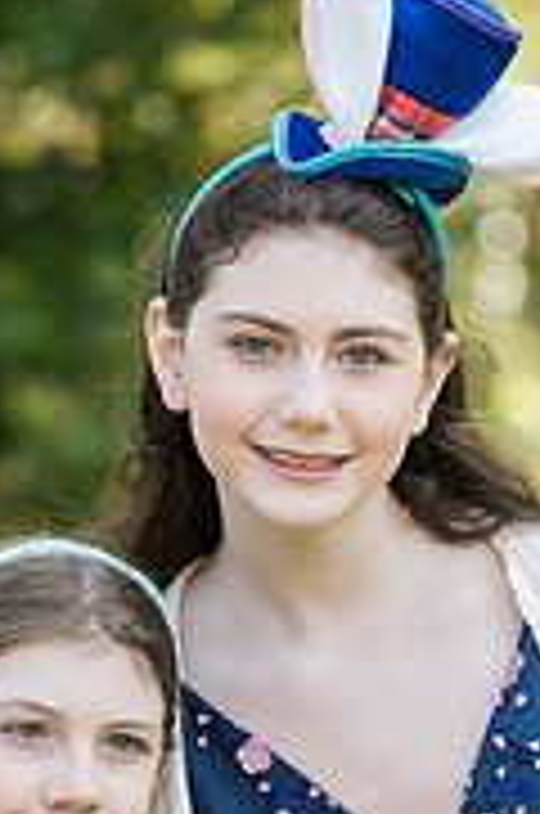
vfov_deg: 6.4
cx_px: 225
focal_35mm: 324
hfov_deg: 4.2
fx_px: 7317
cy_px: 702
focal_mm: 130
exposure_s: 1/640
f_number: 4
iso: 800
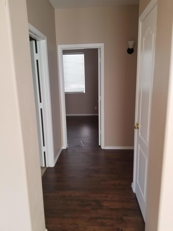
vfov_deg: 67.3
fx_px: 173
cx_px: 86
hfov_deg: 53.1
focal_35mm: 26
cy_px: 116
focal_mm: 4.3
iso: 160
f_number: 1.7
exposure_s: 1/37
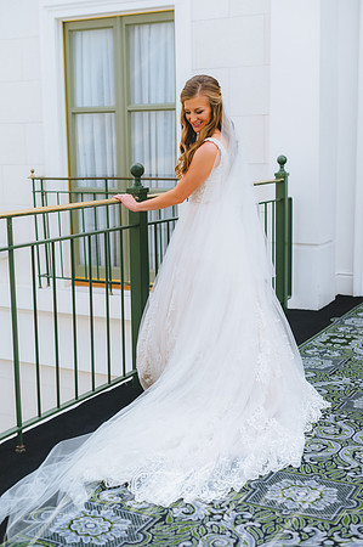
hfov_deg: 26.9
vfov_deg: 39.6
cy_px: 274
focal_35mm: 50
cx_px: 182
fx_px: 758
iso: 250
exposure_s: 1/320
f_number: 3.5
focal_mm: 50
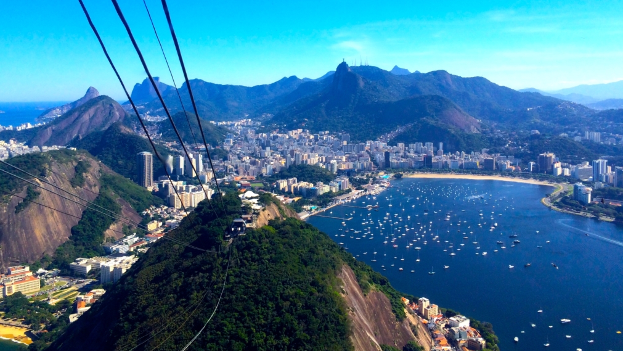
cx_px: 312
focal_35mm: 32
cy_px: 123
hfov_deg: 61.0
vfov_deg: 36.4
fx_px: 529
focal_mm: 4.15
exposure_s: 1/873
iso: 32
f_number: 2.2
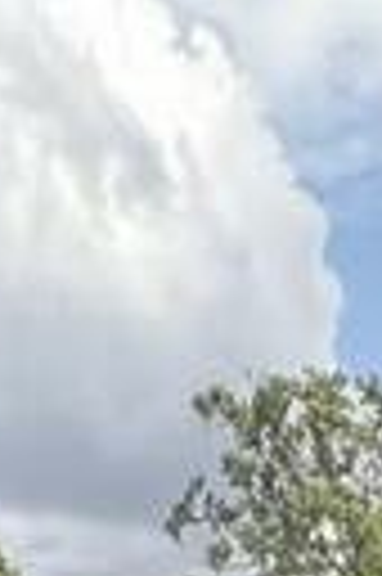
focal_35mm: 102
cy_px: 2012
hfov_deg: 12.4
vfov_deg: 9.6
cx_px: 647
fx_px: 1628
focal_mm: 2.22
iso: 64
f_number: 2.2
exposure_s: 1/174
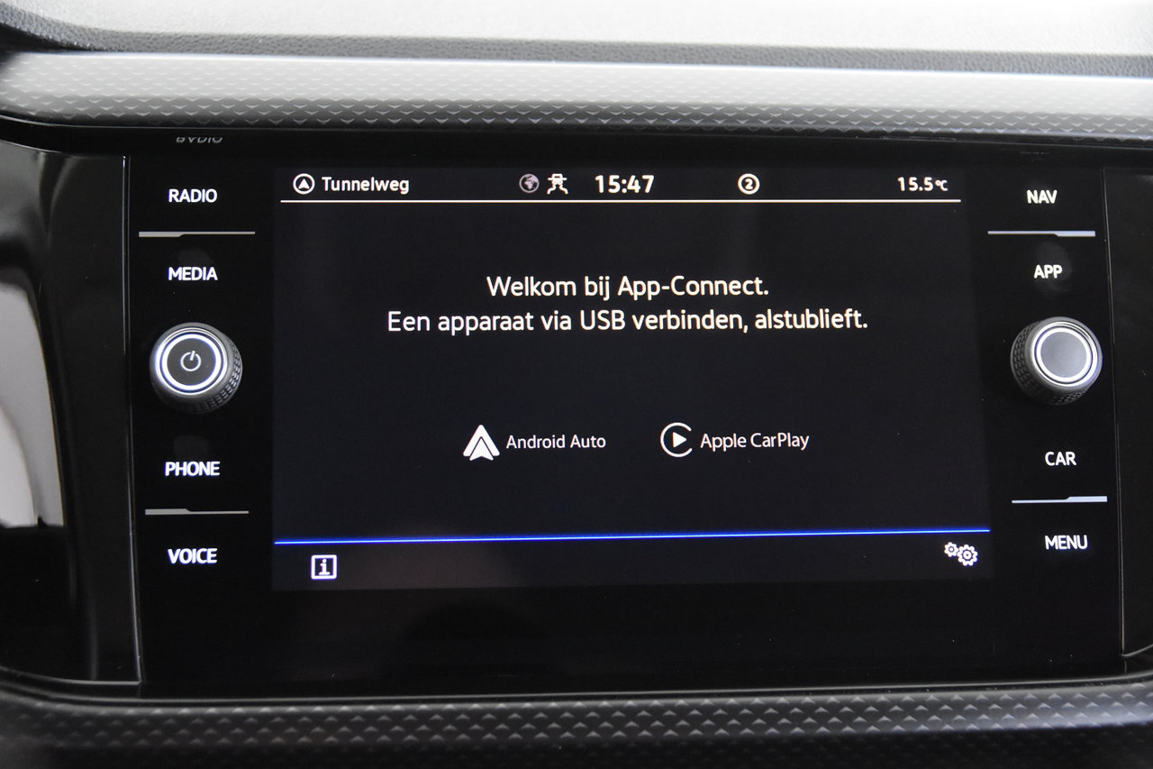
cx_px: 576
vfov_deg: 26.5
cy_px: 384
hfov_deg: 38.9
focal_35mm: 51
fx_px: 1633
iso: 7200
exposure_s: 1/50
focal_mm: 34
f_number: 3.3
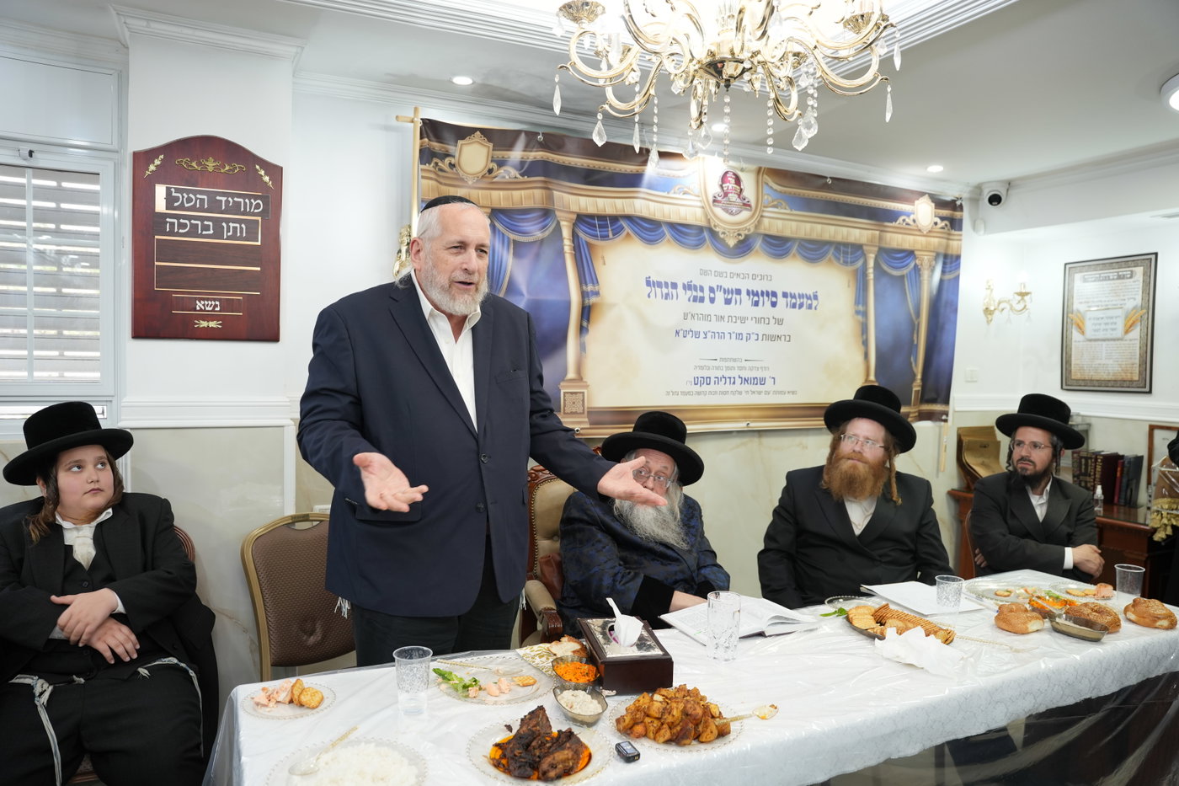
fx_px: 786
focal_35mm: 24
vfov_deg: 53.1
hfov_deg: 73.8
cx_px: 590
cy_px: 393
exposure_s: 1/125
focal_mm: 24
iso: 800
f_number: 3.5
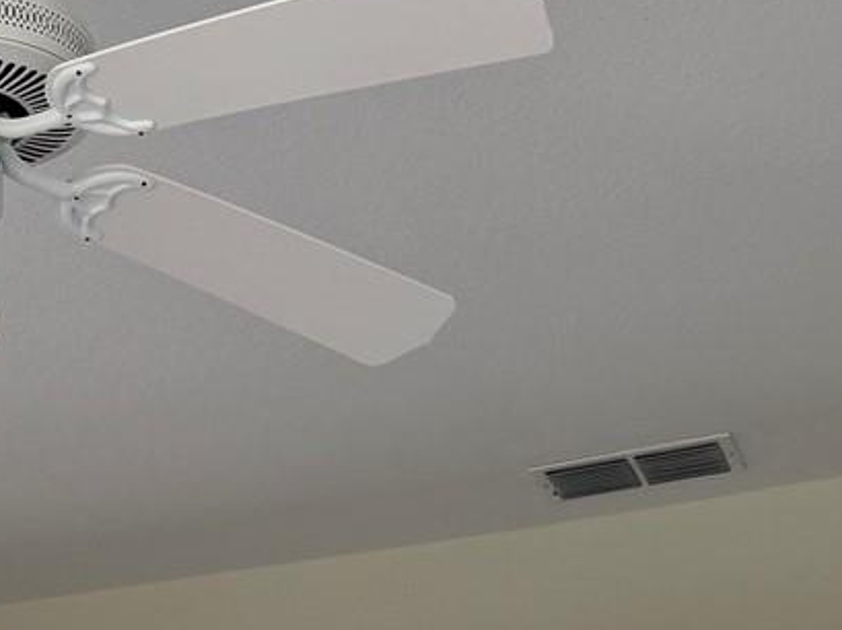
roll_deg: +1.4
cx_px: 72
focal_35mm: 94
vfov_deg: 13.8
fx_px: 2284
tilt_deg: +2.7
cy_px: 1174
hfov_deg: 20.4
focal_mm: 6.76
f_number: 1.78
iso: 100
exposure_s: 1/399
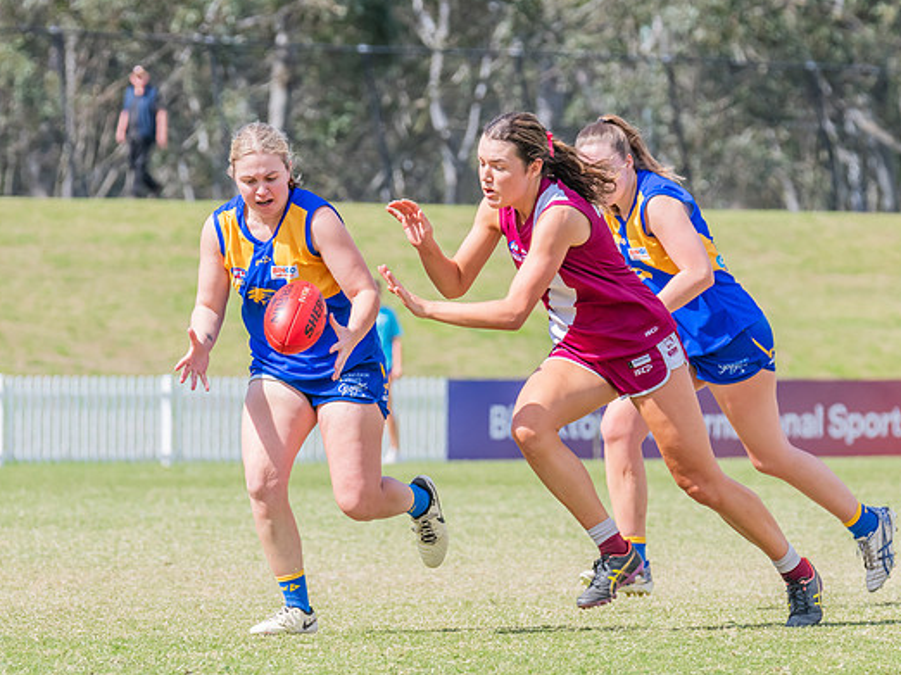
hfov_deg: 5.2
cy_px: 380
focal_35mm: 378
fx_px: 9834
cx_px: 318
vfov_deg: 3.9
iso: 800
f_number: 9
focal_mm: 270
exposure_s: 1/1250
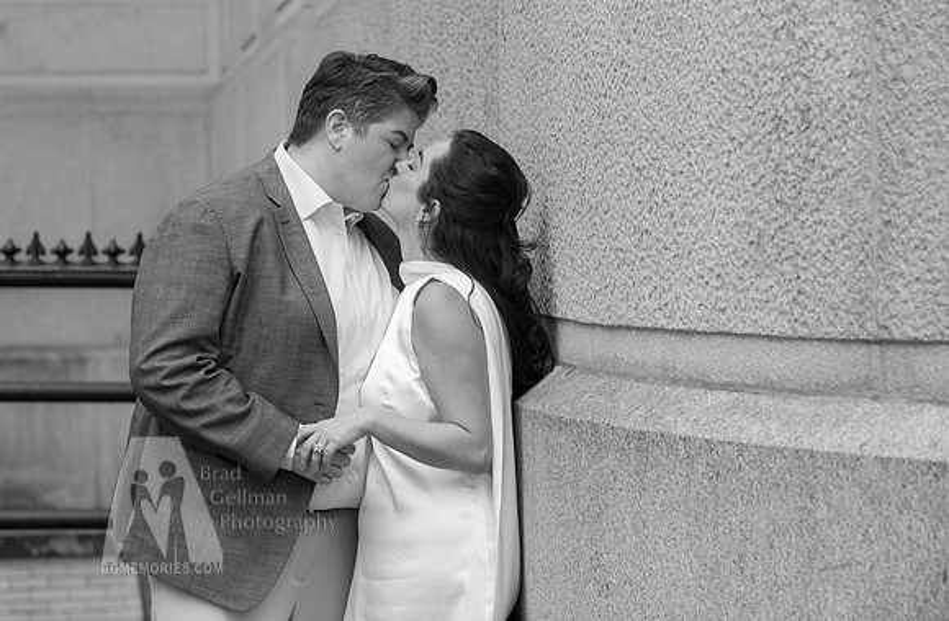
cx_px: 412
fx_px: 3344
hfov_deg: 16.1
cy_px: 263
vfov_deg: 10.6
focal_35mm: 128
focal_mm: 112
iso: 800
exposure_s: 1/320
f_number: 5
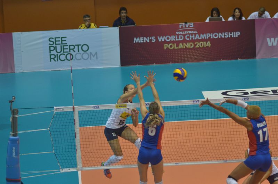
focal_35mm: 218
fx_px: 1676
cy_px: 92
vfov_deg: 6.3
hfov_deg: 9.5
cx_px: 139
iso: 1600
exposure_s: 1/640
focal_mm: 145
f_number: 2.8
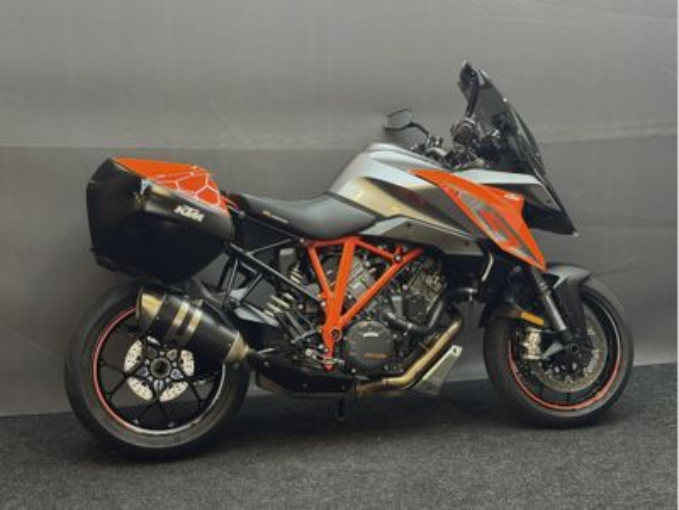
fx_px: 942
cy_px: 255
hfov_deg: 39.7
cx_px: 340
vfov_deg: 30.3
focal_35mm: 48
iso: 200
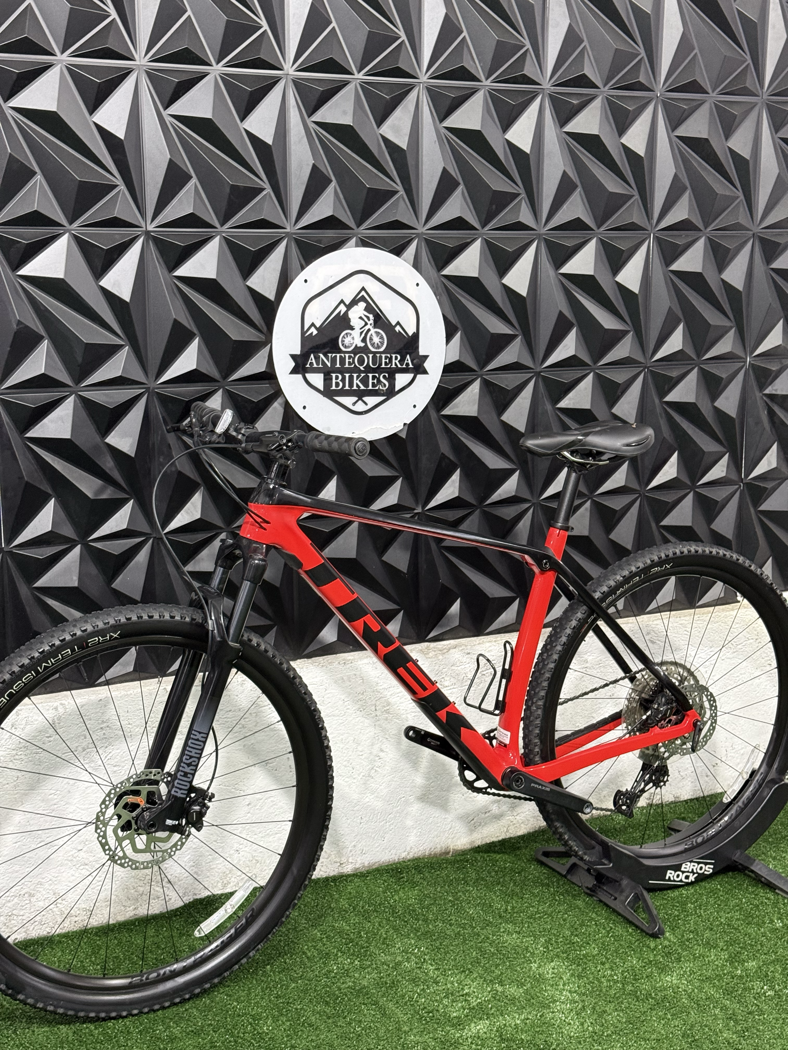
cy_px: 525
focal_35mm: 48
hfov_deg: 30.3
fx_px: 1457
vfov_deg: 39.7
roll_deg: -1.4
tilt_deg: -9.5
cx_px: 394
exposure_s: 1/60
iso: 250
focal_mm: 6.76
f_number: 1.78
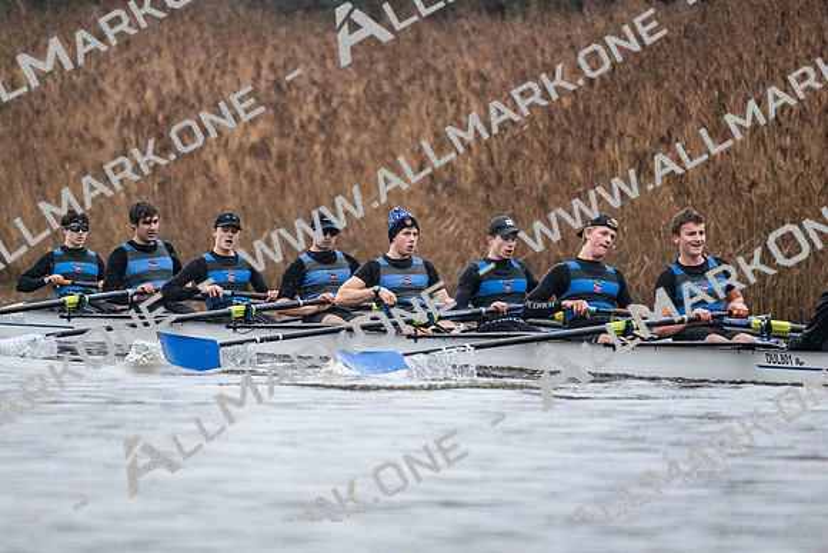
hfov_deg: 5.2
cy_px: 276
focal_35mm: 400
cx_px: 414
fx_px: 9202
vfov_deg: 3.4
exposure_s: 1/1600
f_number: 4.5
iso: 5000
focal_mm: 400
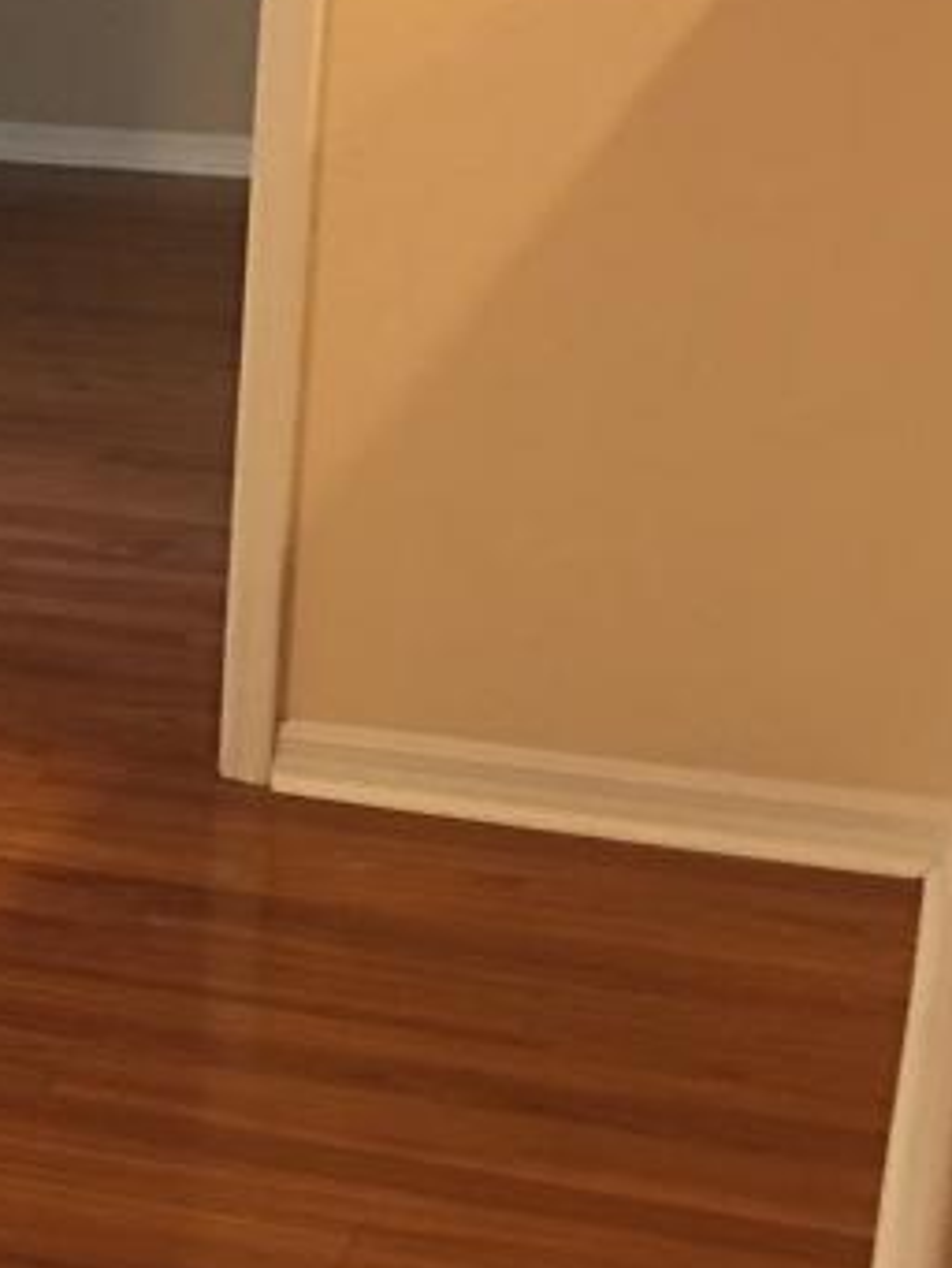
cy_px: 837
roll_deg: +0.0
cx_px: -201
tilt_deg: -21.7
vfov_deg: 22.4
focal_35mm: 87
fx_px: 3188
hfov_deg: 16.3
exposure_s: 1/4
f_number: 2.2
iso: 50
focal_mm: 4.15
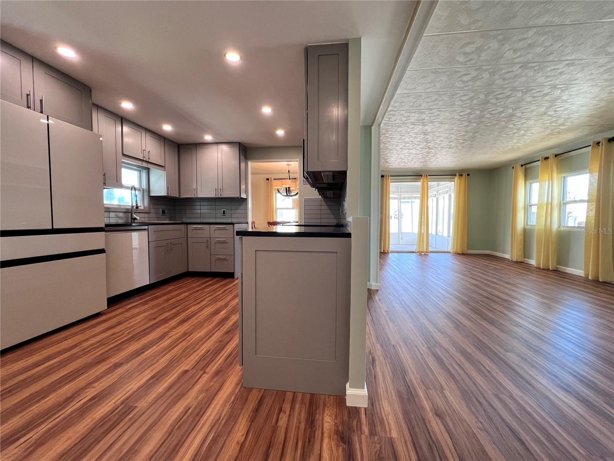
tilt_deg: -2.5
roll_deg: -0.5
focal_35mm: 13
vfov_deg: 89.9
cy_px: 230
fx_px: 231
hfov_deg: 106.2
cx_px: 307
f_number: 1.8
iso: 160
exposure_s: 1/120
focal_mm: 1.57
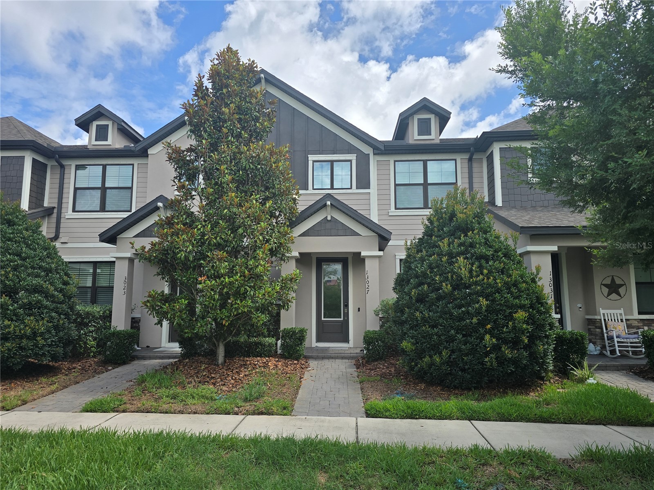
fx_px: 435
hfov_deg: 73.9
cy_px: 245
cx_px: 327
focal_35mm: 23
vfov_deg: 58.9
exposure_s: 1/767
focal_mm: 6.3
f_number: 1.7
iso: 12
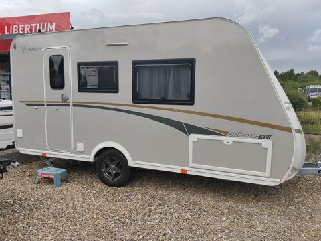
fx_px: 269
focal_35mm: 29
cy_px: 120
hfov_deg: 61.7
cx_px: 160
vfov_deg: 48.2
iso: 50
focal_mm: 3.96
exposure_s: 1/873
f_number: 1.8
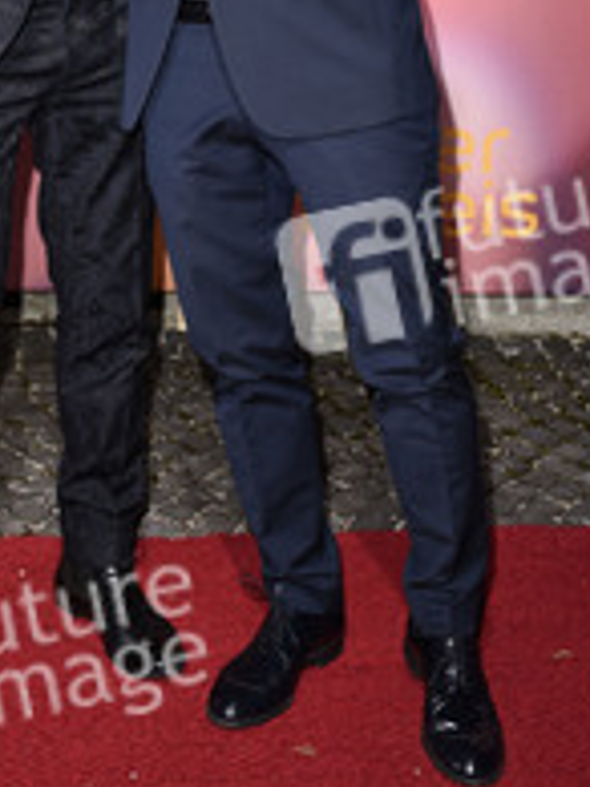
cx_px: 117
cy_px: 57
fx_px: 1752
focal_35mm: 77
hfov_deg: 18.9
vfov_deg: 24.5
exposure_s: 1/160
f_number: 6.3
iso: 320
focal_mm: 26
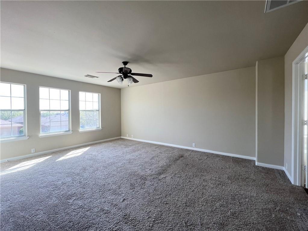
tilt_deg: -2.7
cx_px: 154
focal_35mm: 13
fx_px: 116
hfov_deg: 106.2
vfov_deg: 89.9
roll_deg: +1.9
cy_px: 116
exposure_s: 1/122
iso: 40
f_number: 1.8
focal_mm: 1.57
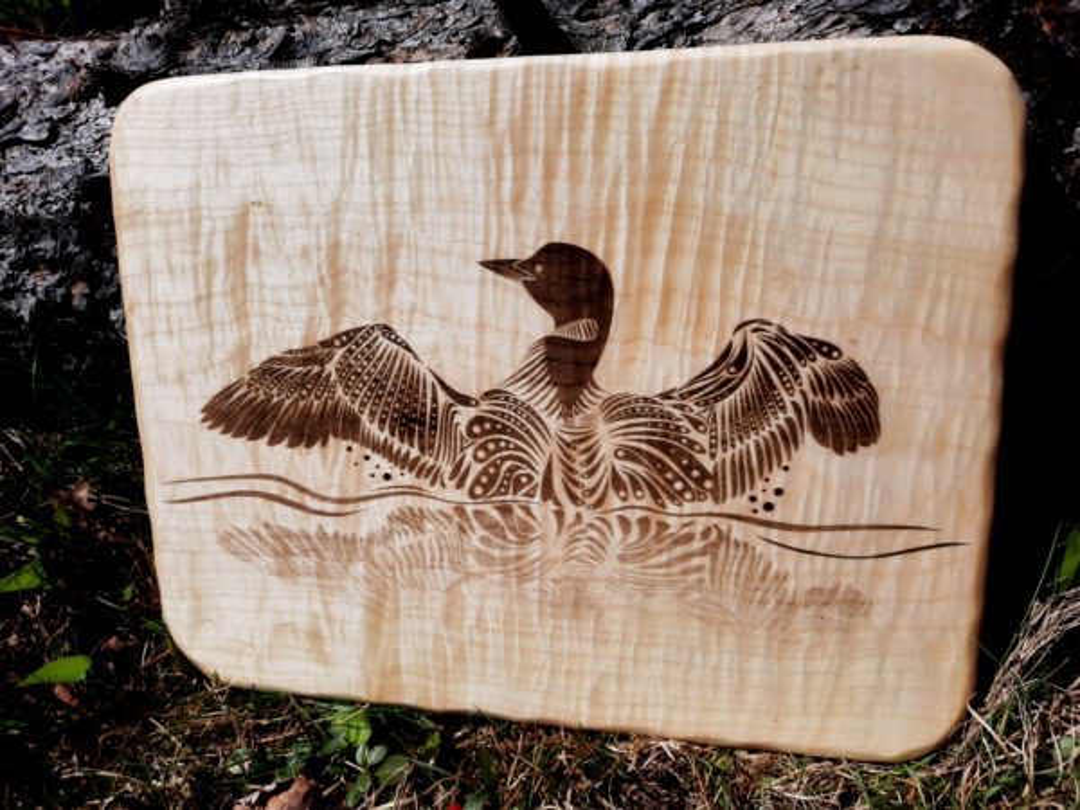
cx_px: 540
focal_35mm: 25
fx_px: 780
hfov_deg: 69.4
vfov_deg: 54.9
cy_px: 405
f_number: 2
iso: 40
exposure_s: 1/2475
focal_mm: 4.6
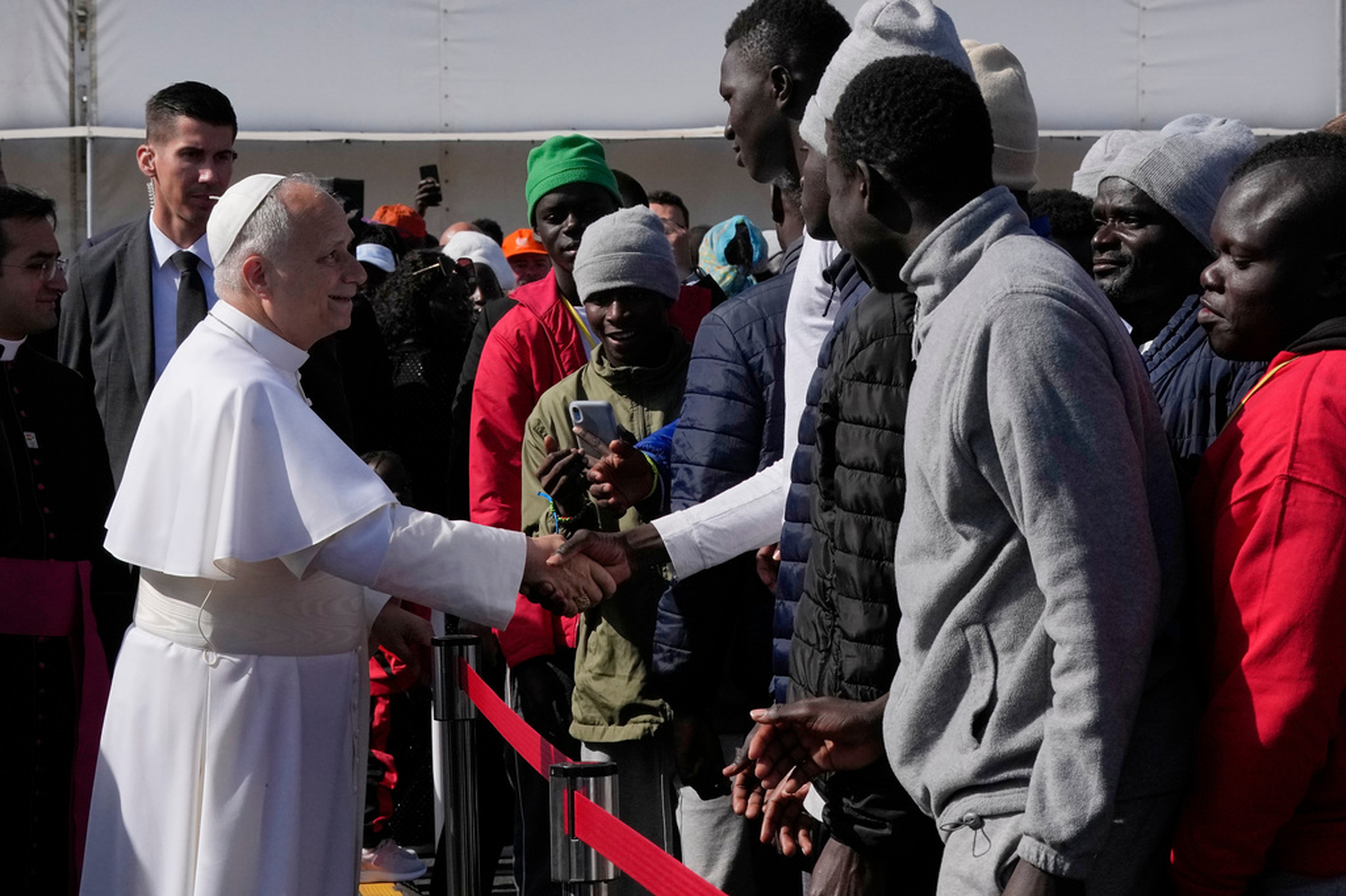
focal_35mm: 118
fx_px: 4410
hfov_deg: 17.4
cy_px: 448
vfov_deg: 11.6
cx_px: 673
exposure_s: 1/3200
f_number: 14
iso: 1600
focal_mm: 79
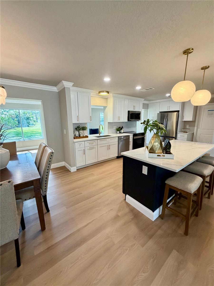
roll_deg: +0.4
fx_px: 115
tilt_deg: -11.2
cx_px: 107
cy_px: 143
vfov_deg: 102.1
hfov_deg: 85.7
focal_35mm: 14
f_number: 2.2
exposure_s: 1/120
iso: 250
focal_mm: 2.22
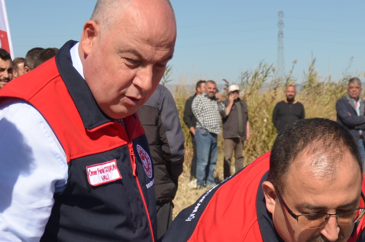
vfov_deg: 14.7
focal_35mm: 91
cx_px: 284
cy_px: 242
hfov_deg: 22.2
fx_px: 921
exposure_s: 1/3200
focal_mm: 18
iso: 160
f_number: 4
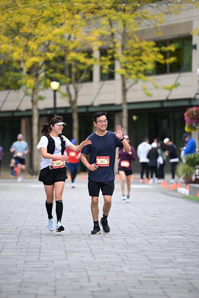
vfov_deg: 10.3
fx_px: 1657
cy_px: 149
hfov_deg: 6.9
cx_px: 100
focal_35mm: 200
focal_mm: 200
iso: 640
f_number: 2.8
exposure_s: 1/2000
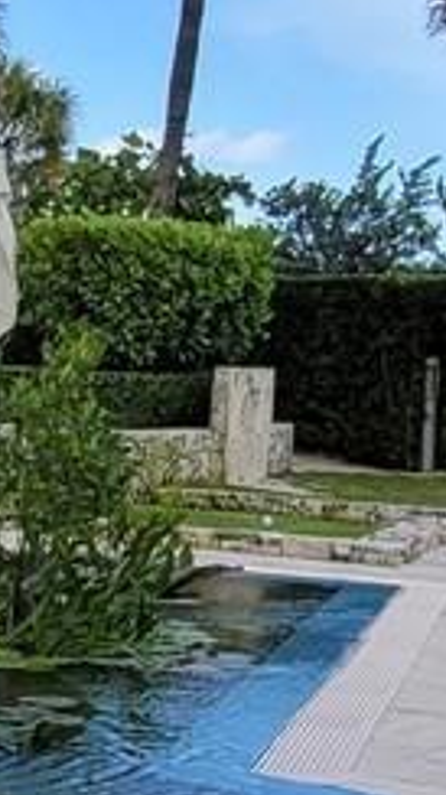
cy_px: 694
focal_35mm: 93
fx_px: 1958
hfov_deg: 12.4
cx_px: -225
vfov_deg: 22.5
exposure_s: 1/877
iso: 64
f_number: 2.2
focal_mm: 2.2
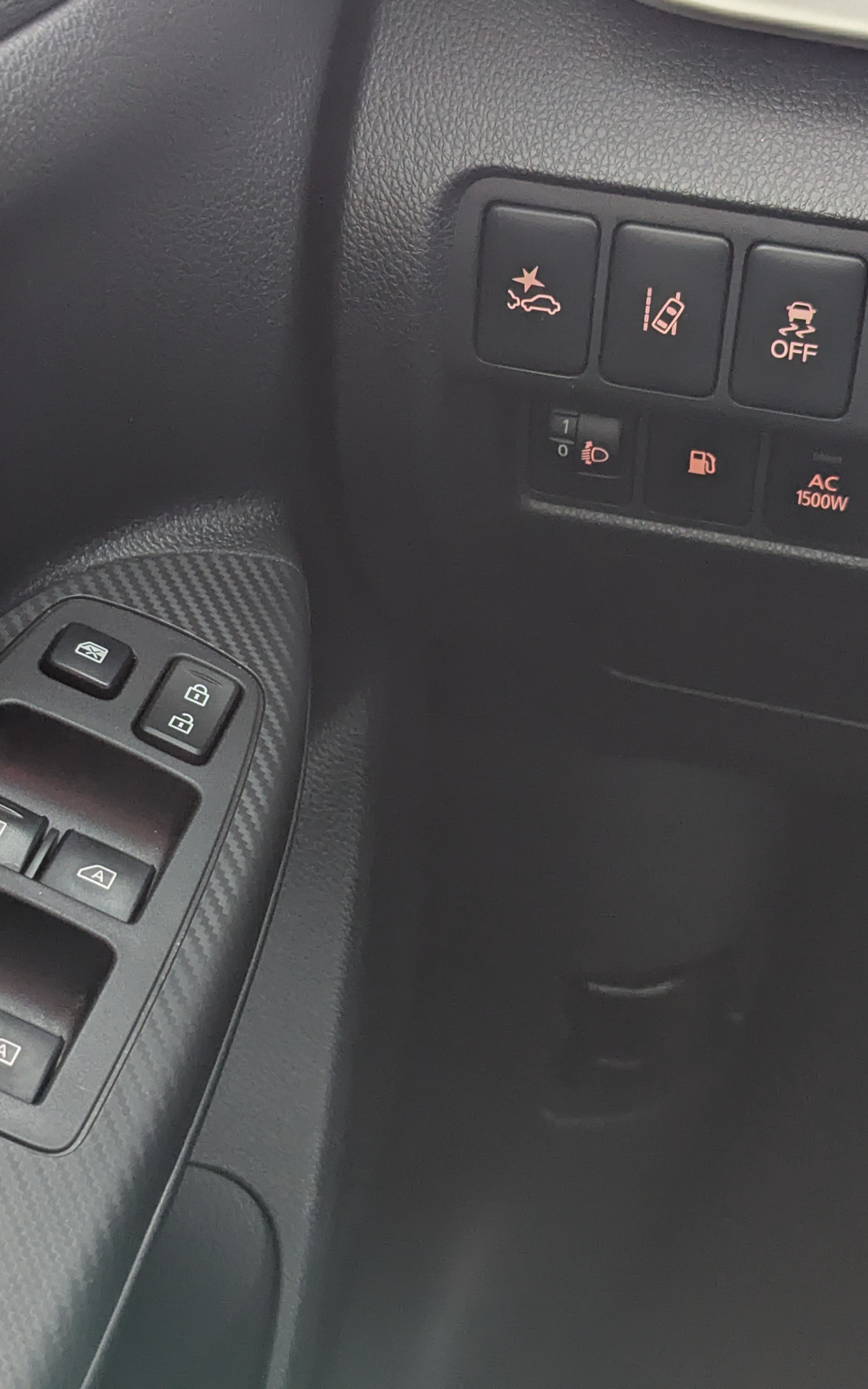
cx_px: 283
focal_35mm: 68
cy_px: 692
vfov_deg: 30.2
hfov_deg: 19.1
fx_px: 2573
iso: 94
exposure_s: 1/23.8
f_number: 1.85
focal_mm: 6.81
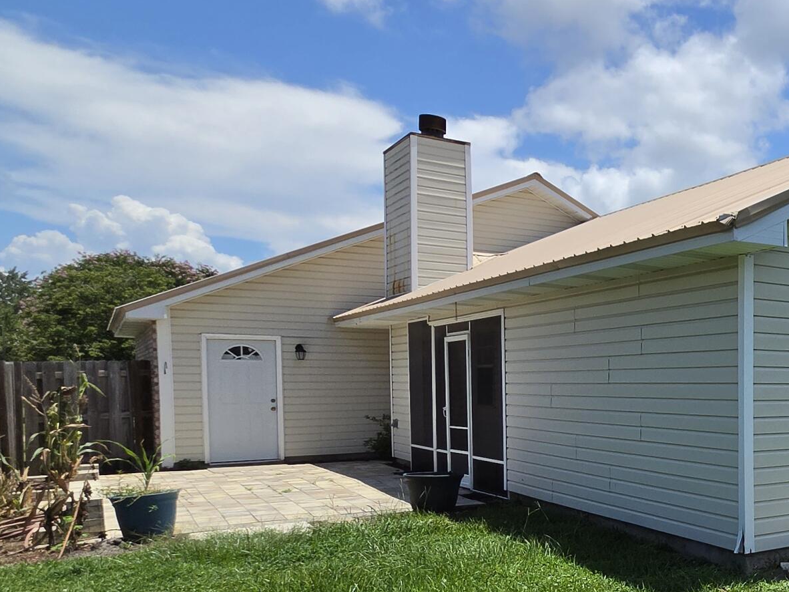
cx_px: 920
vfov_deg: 42.2
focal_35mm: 33
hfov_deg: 40.8
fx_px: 752
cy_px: 407
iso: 100
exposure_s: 1/5636
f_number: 2.2
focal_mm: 2.2
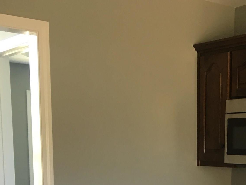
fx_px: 561
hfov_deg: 23.8
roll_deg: -1.8
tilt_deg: -9.9
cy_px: 243
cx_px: 239
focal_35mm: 79
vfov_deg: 17.5
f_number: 2.2
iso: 50
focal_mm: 4.15
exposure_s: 1/30
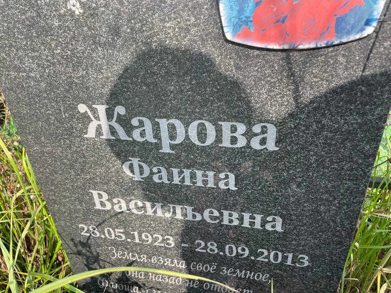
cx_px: 196
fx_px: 294
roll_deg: +4.1
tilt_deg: -32.5
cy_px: 146
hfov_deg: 67.3
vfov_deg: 53.1
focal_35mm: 26
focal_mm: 4.2
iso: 32
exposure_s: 1/527
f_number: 1.6
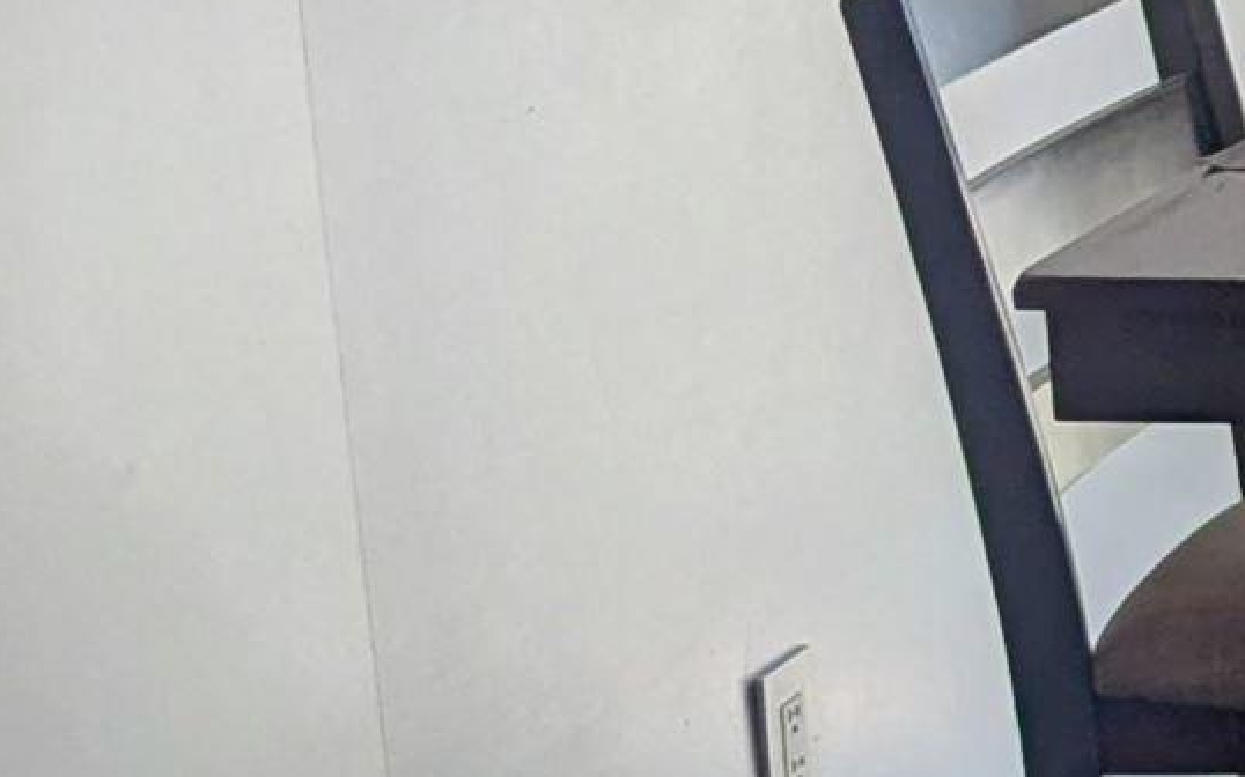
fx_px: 4919
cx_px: 2418
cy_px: 123
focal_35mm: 145
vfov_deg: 9.0
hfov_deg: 12.8
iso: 46
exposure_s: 1/120
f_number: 1.85
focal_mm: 6.81
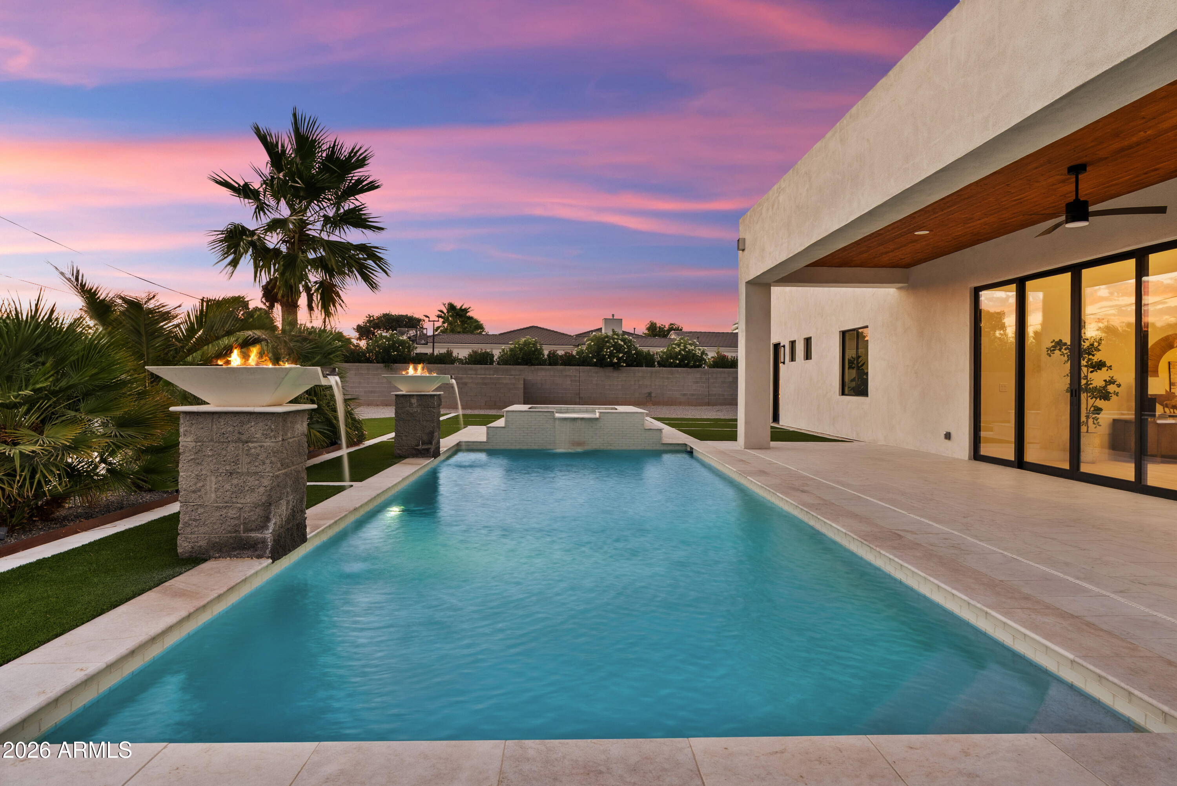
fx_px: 654
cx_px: 588
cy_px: 393
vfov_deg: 62.0
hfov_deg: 84.0
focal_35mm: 20
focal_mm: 20
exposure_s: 1.6
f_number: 8
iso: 100
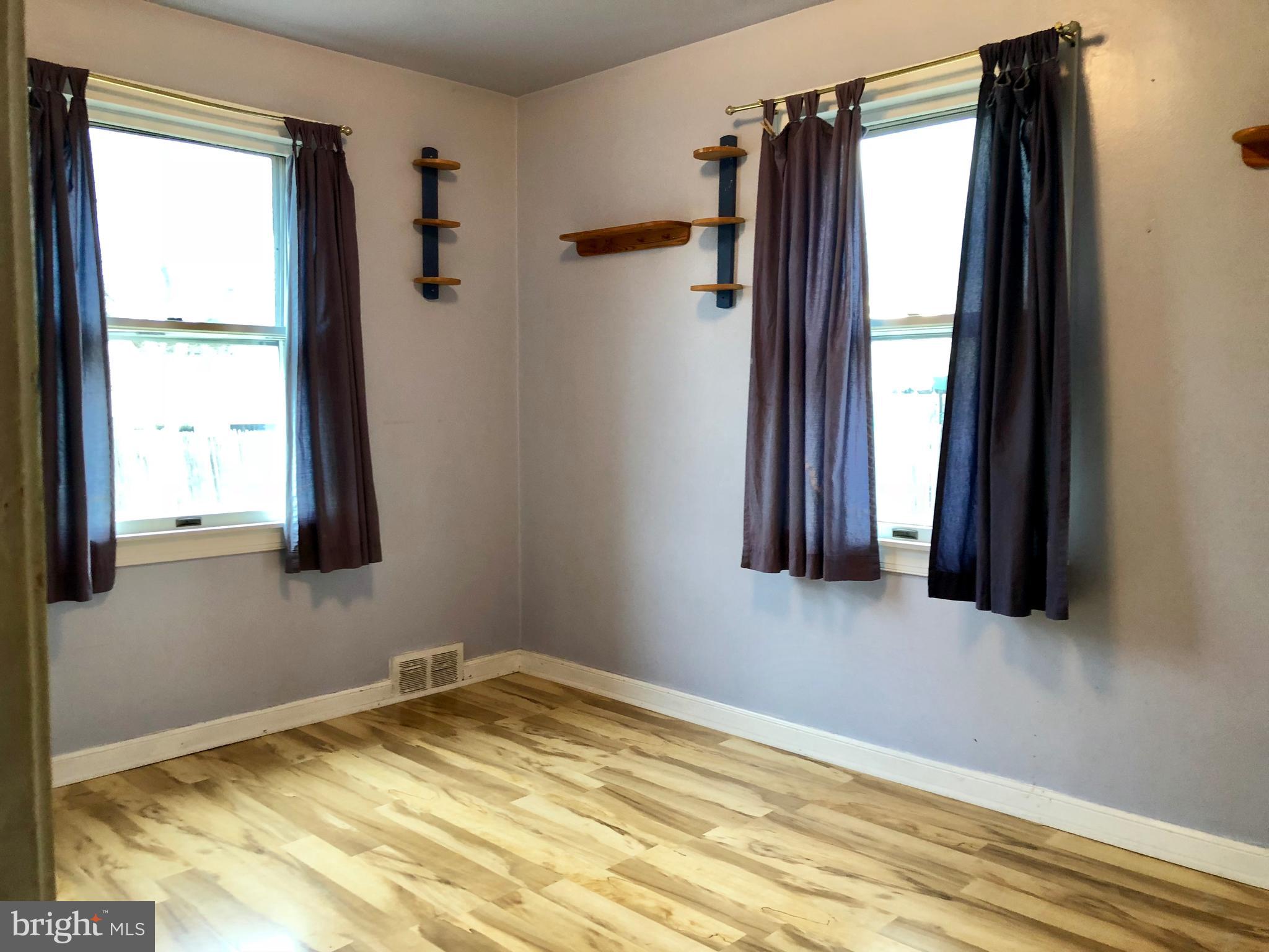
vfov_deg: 49.7
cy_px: 476
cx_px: 634
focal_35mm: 28
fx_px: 1026
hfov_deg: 63.4
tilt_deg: -4.8
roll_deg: -0.2
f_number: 1.8
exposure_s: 1/17
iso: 40
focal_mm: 3.99
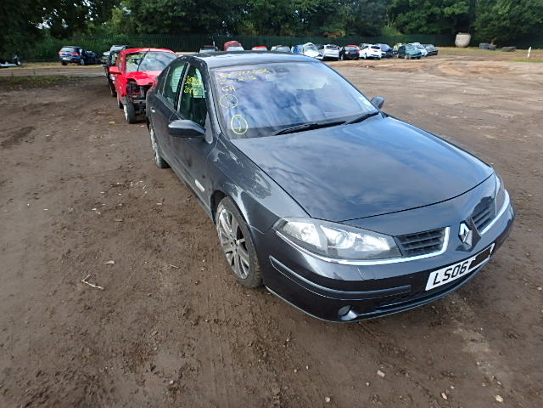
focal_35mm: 21
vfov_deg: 63.4
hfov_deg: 79.0
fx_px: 329
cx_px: 272
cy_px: 204
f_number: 3.5
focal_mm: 3.7
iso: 125
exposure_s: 1/250
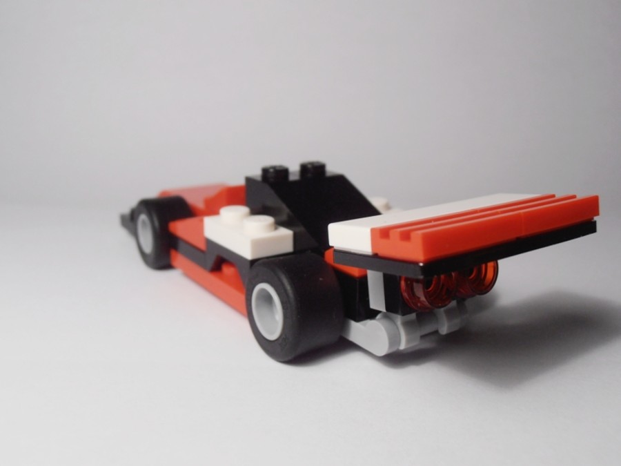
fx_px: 664
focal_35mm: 37
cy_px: 233
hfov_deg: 50.1
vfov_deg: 38.7
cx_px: 310
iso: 80
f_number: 3.9
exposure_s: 1/80
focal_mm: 6.61
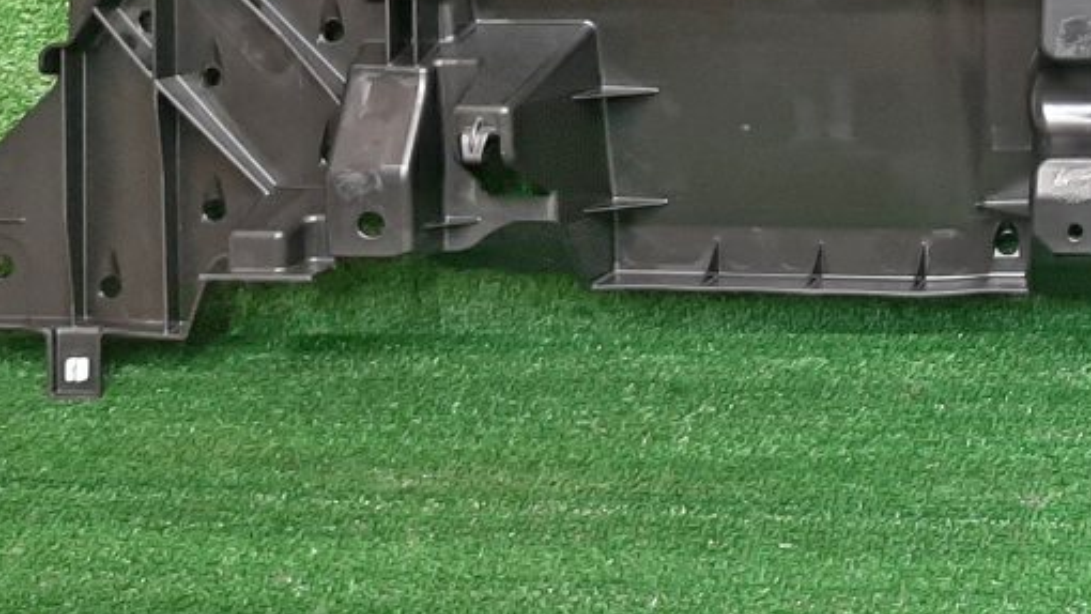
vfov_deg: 14.7
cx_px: 1395
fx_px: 2315
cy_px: -77
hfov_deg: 23.6
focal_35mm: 80
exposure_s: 1/50
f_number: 1.7
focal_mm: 3.93
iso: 101
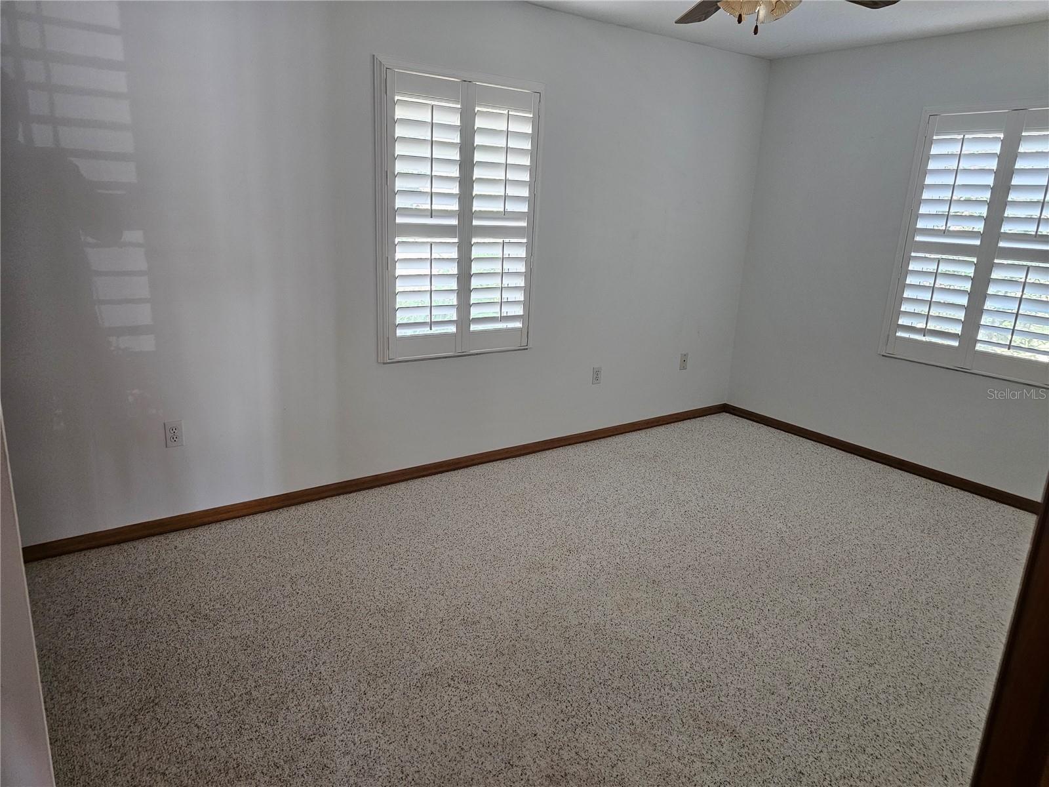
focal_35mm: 23
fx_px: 697
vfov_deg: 58.9
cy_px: 394
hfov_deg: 73.9
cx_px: 524
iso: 640
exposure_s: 1/60
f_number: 1.7
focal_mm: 6.3
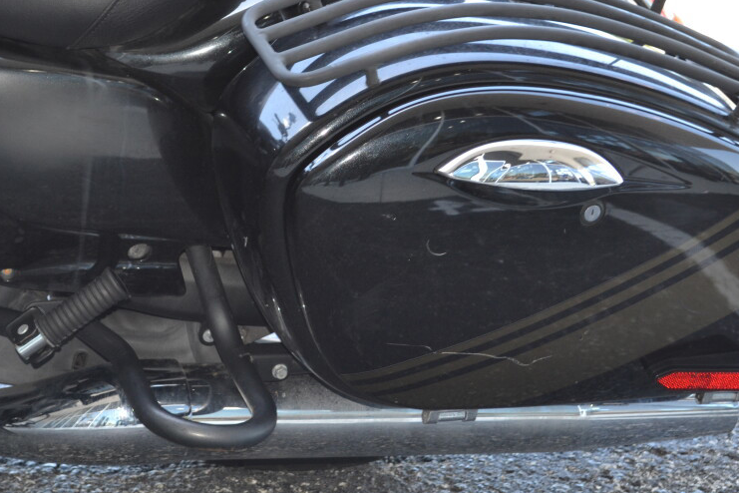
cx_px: 302
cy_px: 165
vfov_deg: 13.4
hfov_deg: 20.0
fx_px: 2094
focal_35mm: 102
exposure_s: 1/80
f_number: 5.3
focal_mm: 42
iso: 400
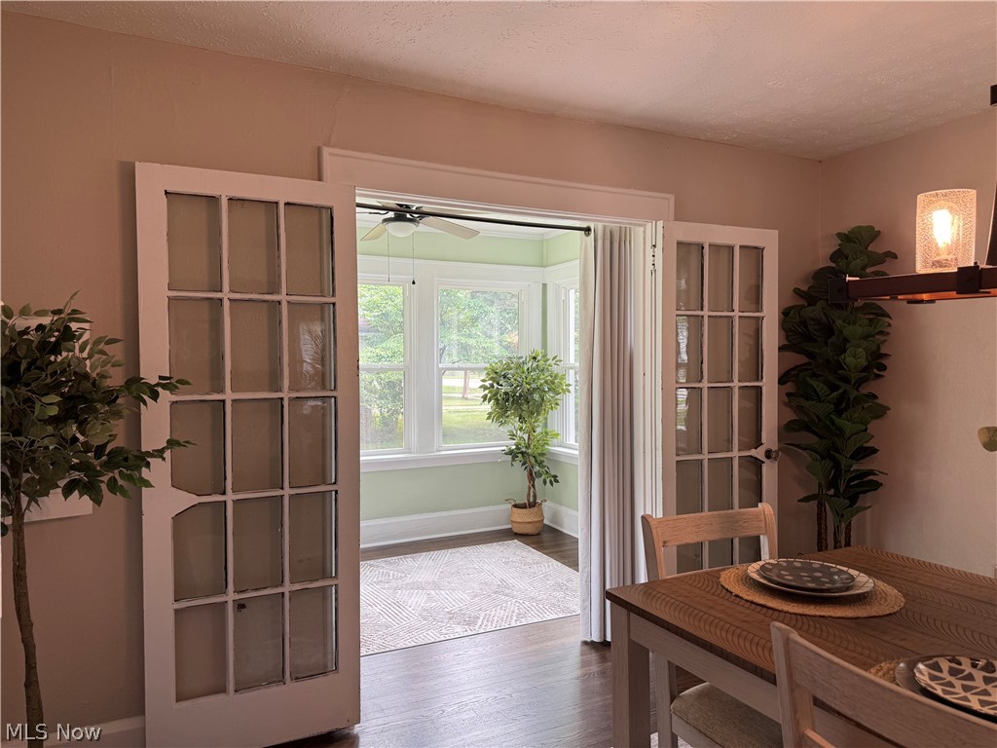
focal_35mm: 24
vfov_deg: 56.8
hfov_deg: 71.6
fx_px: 691
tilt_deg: -1.0
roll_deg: +0.2
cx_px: 498
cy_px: 374
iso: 100
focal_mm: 6.76
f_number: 1.78
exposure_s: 1/120
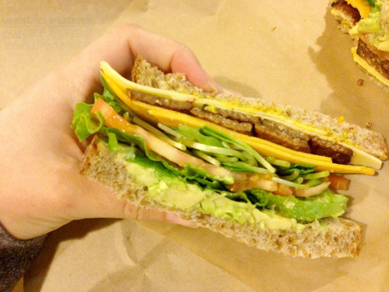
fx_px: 371
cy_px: 146
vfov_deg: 42.9
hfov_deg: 55.4
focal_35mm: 33
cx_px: 194
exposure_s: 1/17
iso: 400
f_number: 2.4
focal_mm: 4.13
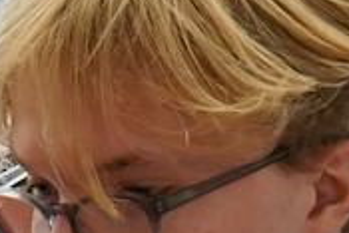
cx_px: -333
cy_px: 695
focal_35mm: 366
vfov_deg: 3.7
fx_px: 3551
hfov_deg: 5.5
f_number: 4.5
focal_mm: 50
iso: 2500
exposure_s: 1/160
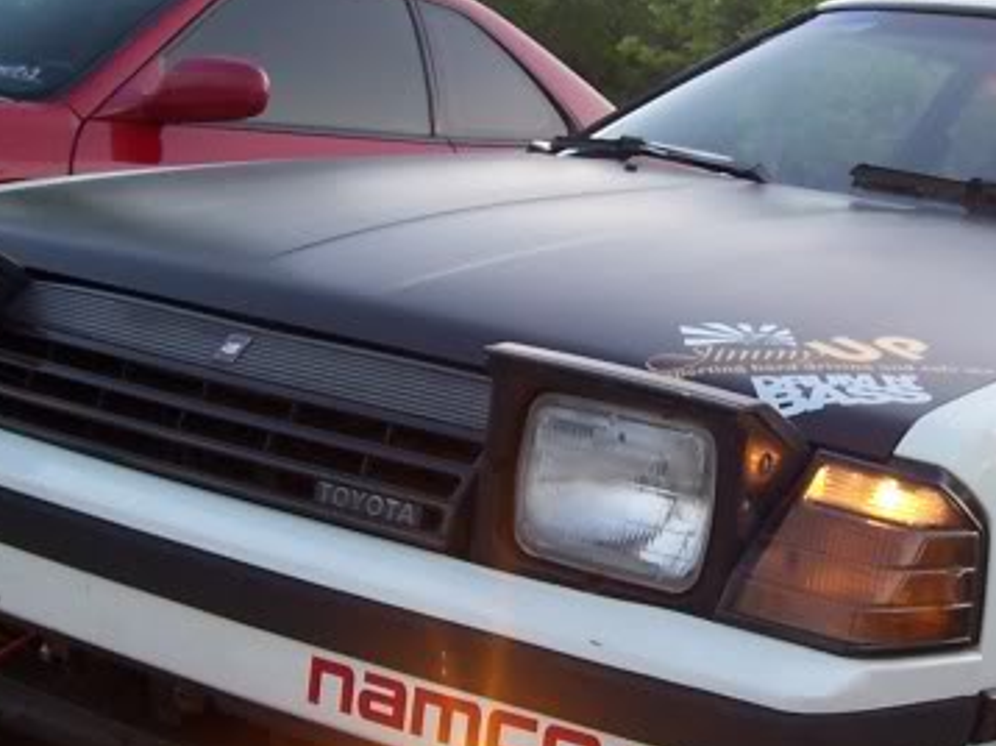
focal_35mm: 76
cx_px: 737
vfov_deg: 19.3
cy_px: 462
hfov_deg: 25.4
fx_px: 2185
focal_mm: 5.6
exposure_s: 1/30
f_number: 2.7
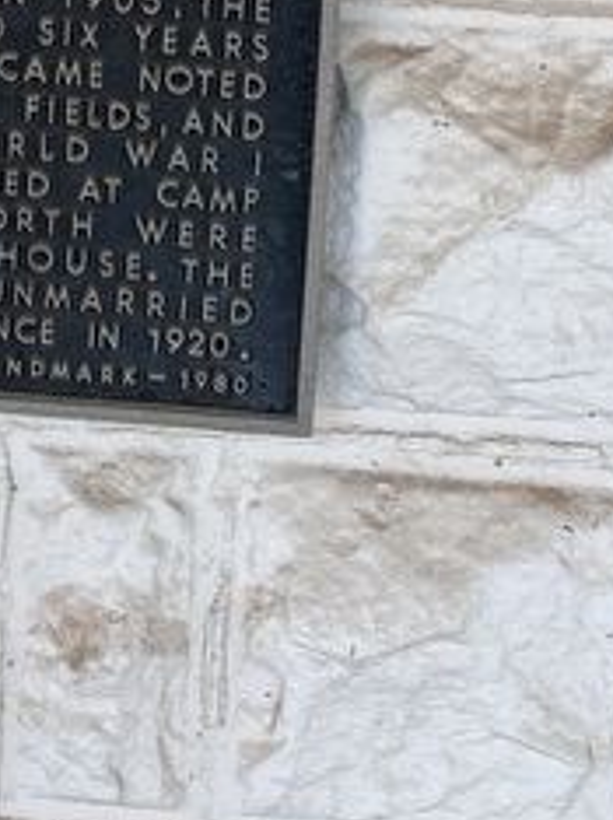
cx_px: -81
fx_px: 2105
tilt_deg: -9.4
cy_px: -329
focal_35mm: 89
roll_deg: -0.6
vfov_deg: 19.7
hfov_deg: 16.0
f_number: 1.8
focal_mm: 4.25
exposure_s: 1/121
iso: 50
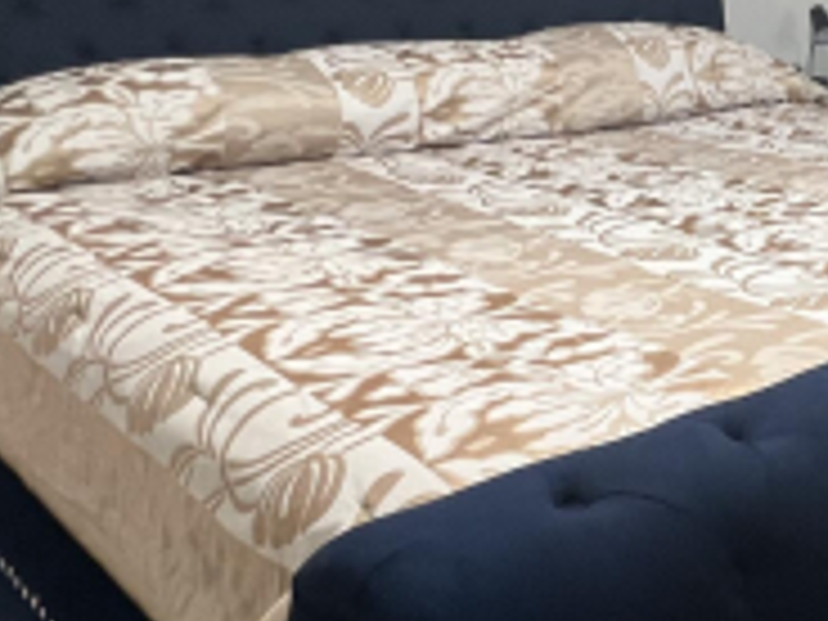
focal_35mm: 47
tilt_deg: -12.2
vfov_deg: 30.5
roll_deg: -3.4
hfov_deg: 32.2
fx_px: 1124
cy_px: 171
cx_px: 1033
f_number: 1.8
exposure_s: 1/60
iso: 200
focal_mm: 1.57
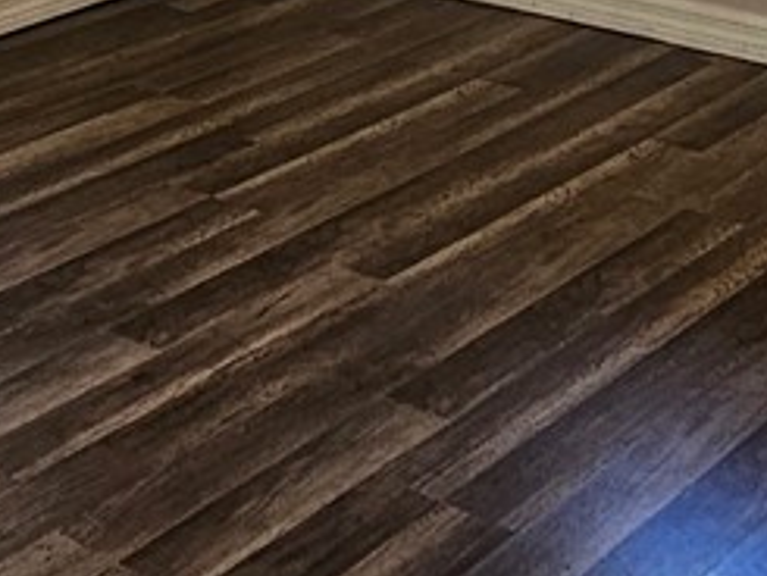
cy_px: -463
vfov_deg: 15.1
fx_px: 1884
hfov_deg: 23.0
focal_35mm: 85
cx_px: 385
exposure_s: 1/60
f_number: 2.2
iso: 64
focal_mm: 2.2
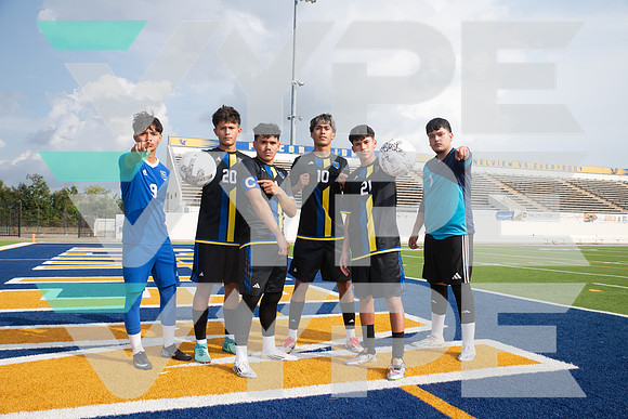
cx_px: 314
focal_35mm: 32
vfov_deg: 41.1
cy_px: 210
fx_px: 558
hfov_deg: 58.7
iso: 100
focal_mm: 32
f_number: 7.1
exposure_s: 1/400
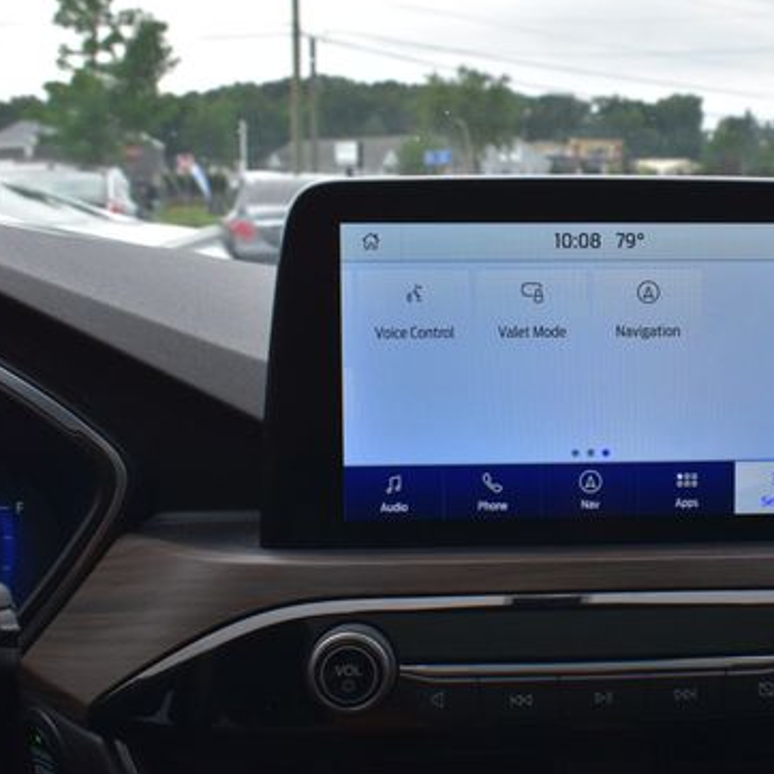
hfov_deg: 31.0
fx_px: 1366
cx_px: 588
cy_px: 361
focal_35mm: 54
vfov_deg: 31.6
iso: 400
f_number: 10
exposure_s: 1/200
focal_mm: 24
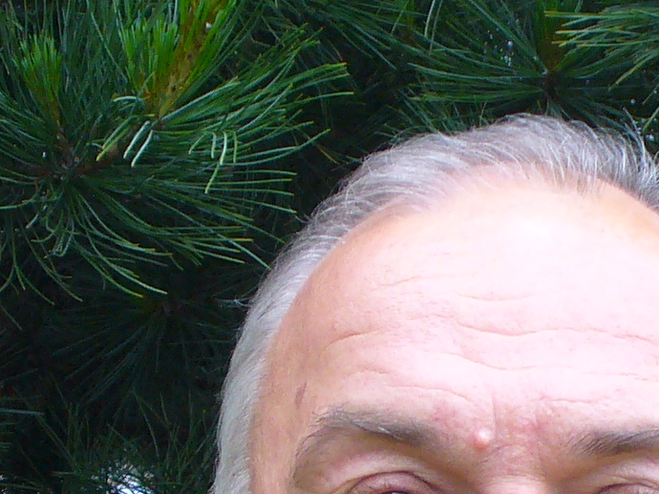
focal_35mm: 151
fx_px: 2876
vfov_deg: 9.6
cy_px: 653
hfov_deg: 13.0
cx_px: 532
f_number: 2.8
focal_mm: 6.1
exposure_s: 1/40
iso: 100
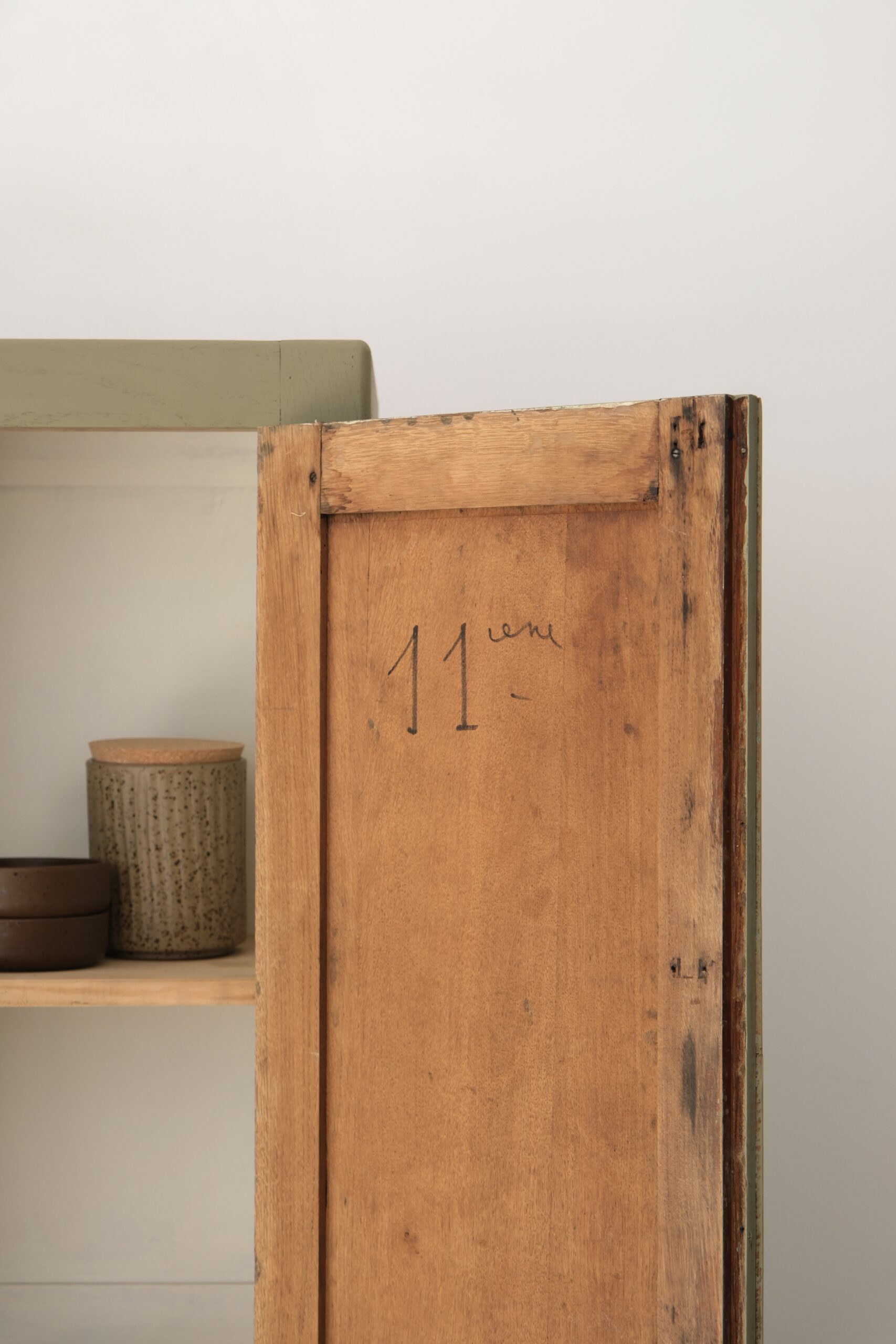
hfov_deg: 25.5
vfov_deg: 37.5
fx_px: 1978
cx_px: 448
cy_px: 672
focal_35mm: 53
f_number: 2.8
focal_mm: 35
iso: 160
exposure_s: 1/52
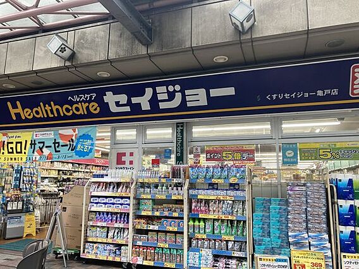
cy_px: 134
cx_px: 180
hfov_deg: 63.4
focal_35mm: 28
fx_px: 290
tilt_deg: +10.5
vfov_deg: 49.7
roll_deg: +0.1
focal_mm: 3.99
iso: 40
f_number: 1.8
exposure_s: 1/100
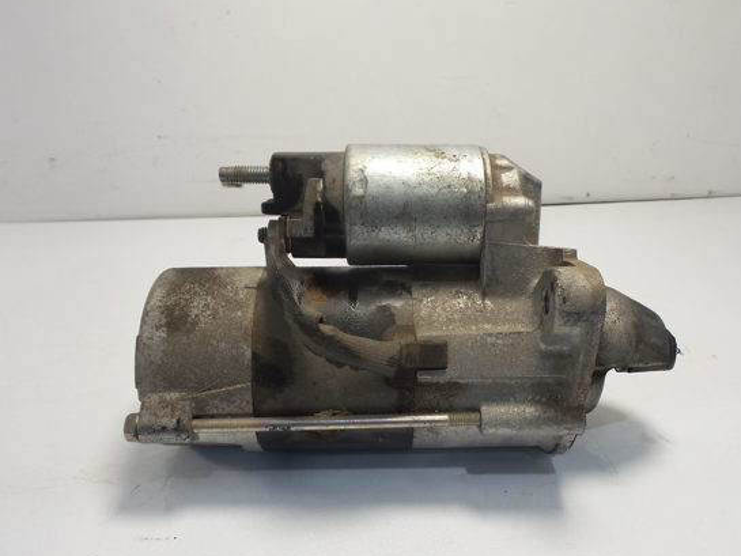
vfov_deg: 51.4
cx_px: 413
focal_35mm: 27
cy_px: 290
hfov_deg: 65.1
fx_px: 578
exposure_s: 1/80
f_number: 3.5
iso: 100
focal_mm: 4.1
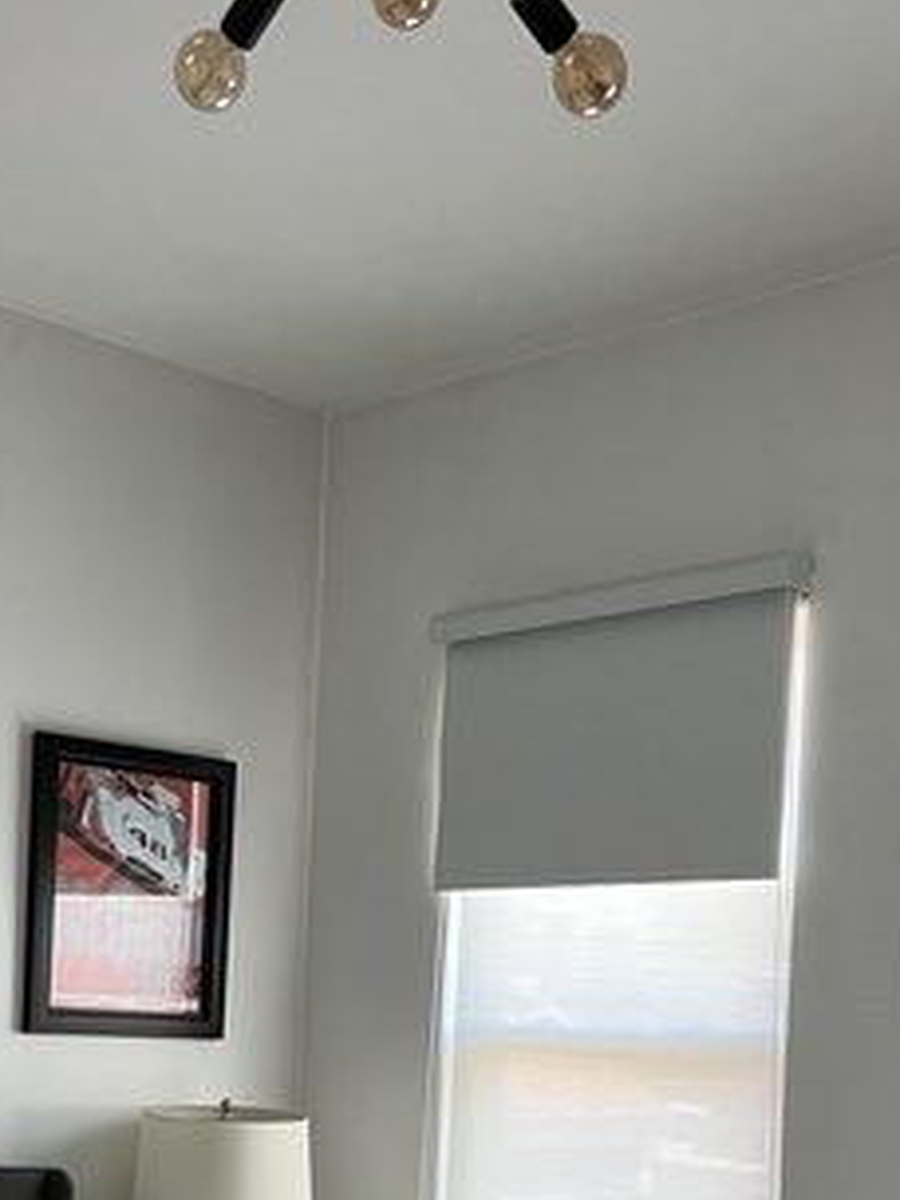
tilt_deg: +0.1
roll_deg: -2.9
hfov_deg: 25.5
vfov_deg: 32.4
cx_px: 296
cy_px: 1044
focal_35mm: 57
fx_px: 1976
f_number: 1.5
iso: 125
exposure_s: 1/86
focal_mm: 5.7
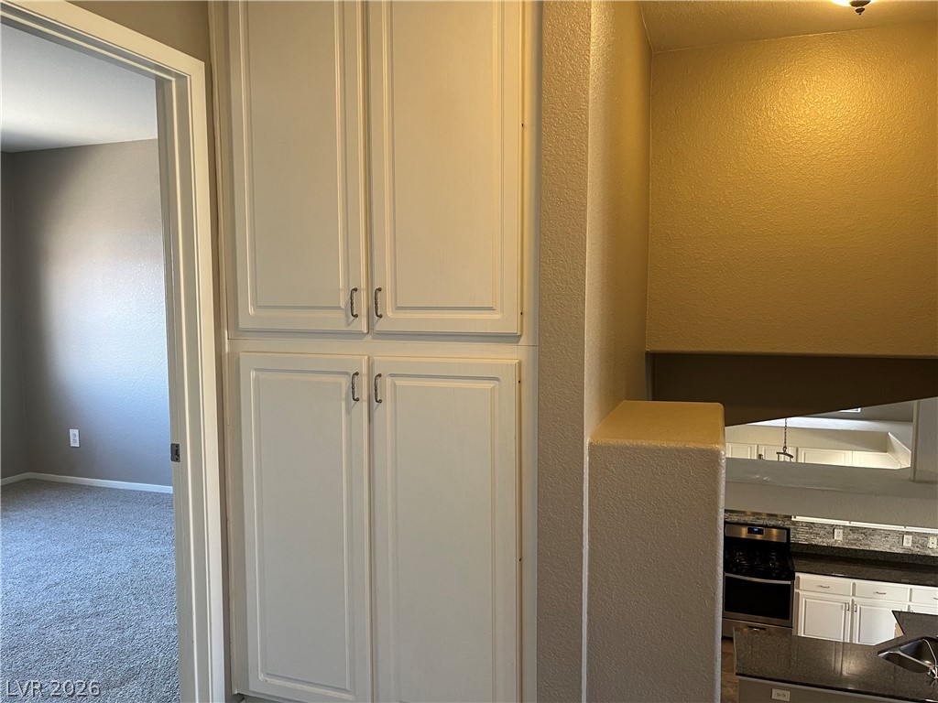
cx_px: 469
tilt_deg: -3.9
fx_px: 705
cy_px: 352
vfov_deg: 53.1
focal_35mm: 26
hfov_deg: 67.3
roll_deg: -0.4
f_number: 1.6
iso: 80
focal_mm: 5.1
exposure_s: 1/60
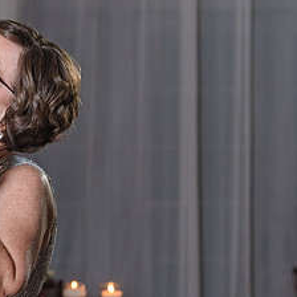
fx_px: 2330
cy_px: 136
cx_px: -105
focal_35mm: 240
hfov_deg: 7.2
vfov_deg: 7.3
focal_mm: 91
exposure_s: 1/100
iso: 2000
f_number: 5.6
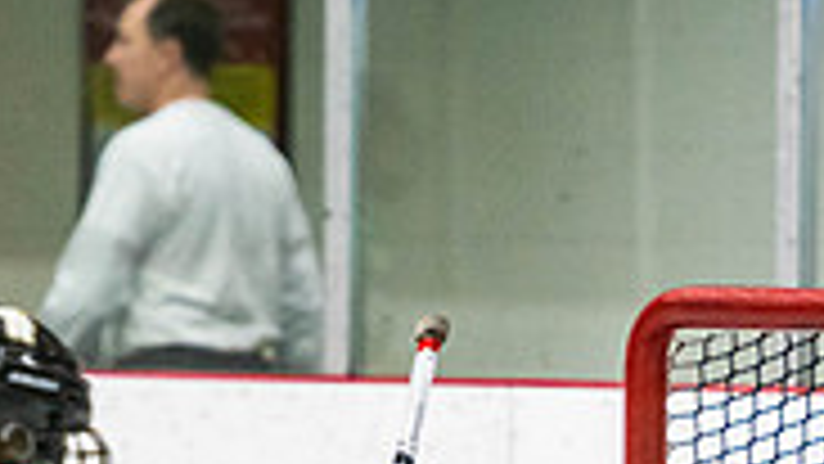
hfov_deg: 3.2
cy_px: 789
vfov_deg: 1.8
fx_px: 14597
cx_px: 599
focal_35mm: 668
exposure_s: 1/640
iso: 1800
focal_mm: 160
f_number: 2.8
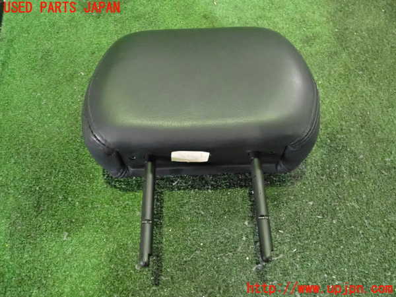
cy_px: 148
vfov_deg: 46.8
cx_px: 198
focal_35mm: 30
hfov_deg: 60.0
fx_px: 343
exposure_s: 1/80
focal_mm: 5.4
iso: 3200
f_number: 2.3
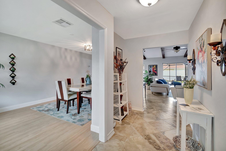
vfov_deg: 77.3
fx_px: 94
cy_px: 76
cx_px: 113
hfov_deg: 100.4
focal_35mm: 15
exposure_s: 1/8
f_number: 8
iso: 1000
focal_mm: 10
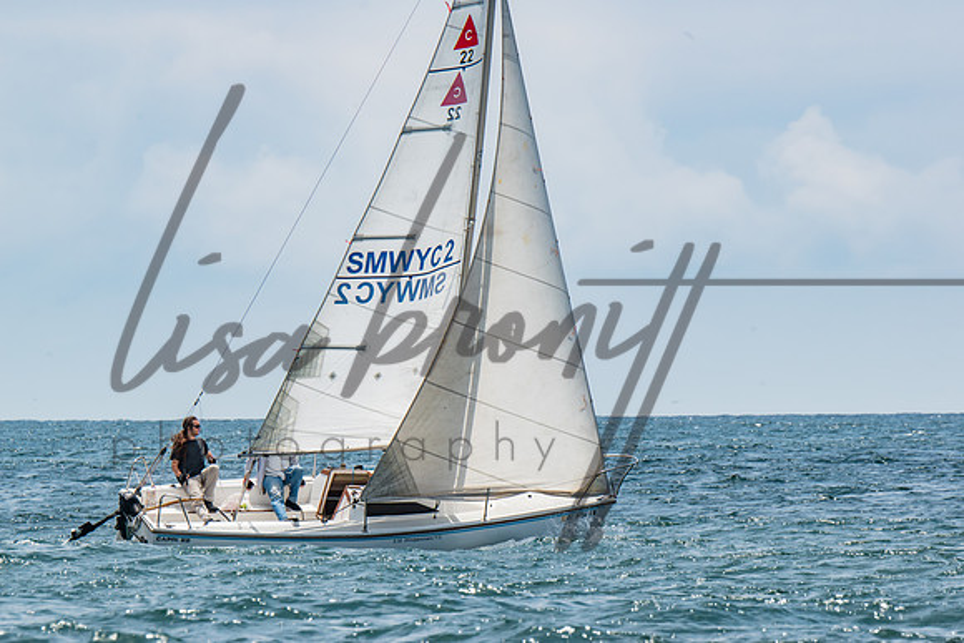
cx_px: 482
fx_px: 13659
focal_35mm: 510
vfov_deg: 2.7
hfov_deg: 4.0
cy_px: 322
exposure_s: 1/640
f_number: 11
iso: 400
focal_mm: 340
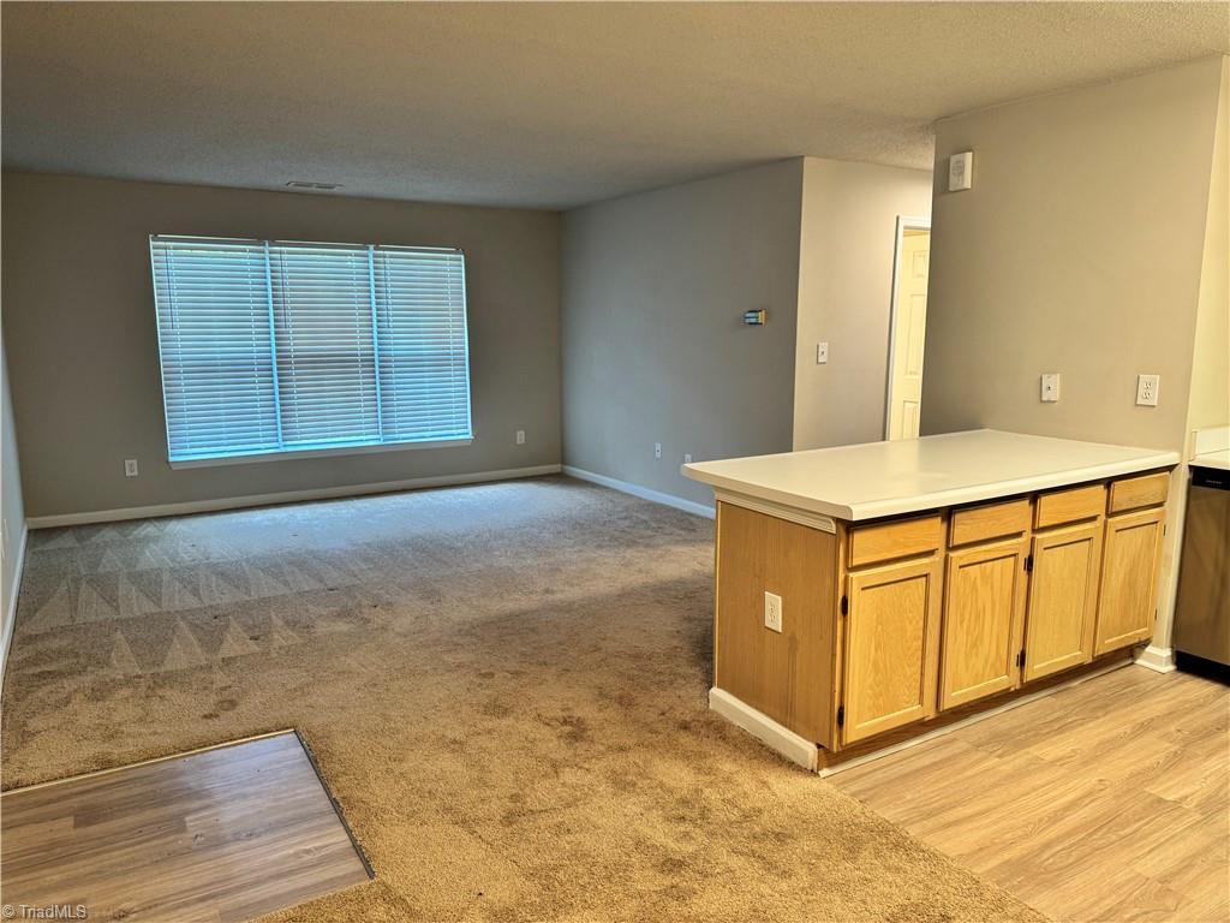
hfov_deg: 71.6
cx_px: 615
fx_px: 853
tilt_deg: -9.9
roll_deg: -0.3
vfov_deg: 56.8
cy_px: 462
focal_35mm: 24
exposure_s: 1/60
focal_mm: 6.76
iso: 125
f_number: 1.78
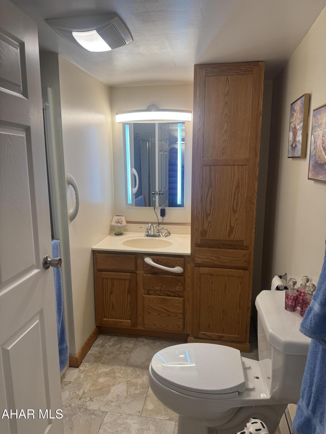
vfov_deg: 71.6
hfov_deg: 56.8
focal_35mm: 24
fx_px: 301
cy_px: 217
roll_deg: +0.4
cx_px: 163
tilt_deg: -10.0
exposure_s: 1/120
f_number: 1.78
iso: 100
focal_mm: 6.76
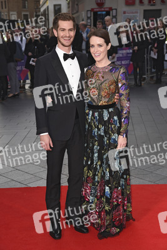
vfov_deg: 30.9
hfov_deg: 20.9
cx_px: 84
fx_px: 452
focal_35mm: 65
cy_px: 125
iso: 640
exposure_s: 1/250
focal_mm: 65
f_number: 5.6
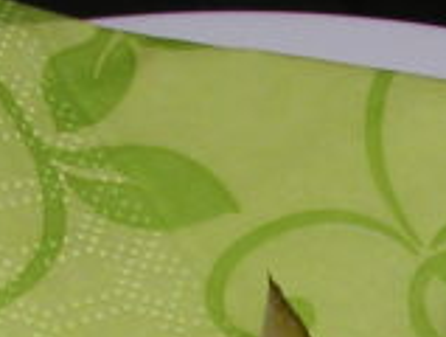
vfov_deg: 7.7
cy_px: 753
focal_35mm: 183
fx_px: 2363
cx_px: 258
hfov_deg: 10.8
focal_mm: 5.8
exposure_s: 1/60.1
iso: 100
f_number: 5.6
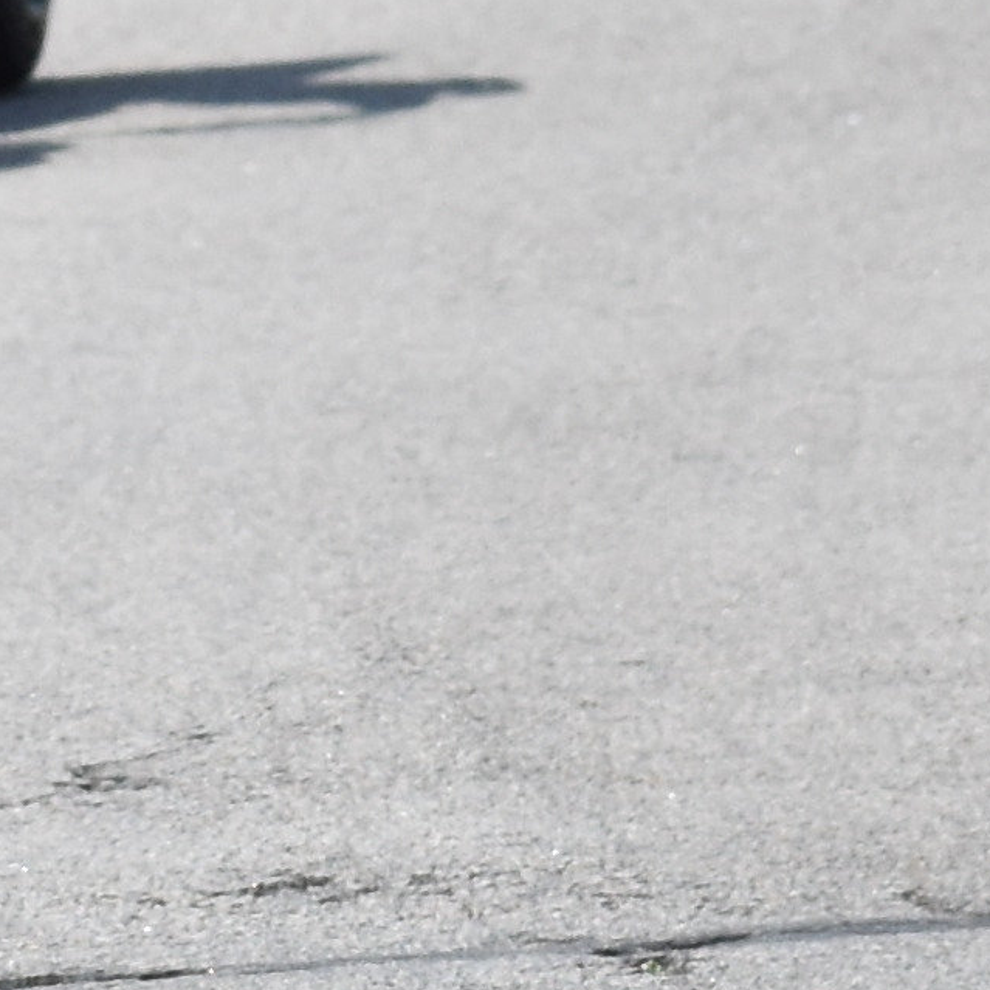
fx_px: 39507
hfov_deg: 1.4
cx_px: -985
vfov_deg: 1.4
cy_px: -20
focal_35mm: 1221
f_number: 6.3
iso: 400
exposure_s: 1/1600
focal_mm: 102
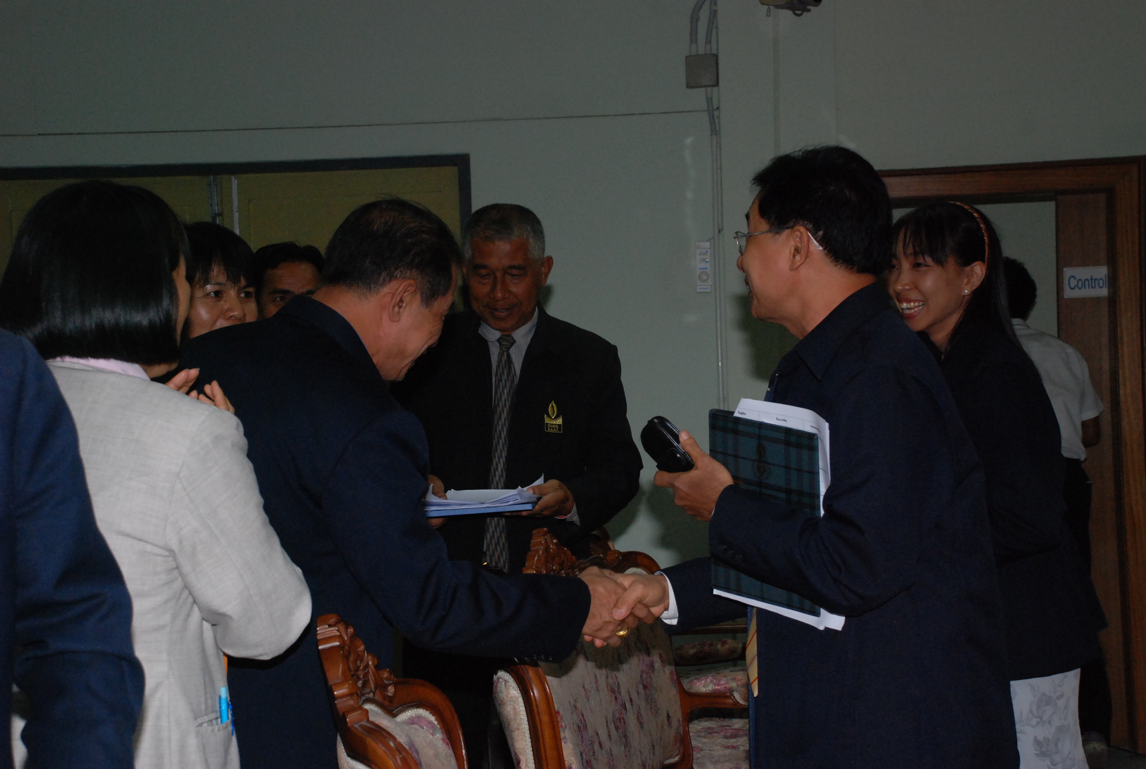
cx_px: 573
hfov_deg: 33.3
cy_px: 384
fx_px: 1914
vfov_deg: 22.7
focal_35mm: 60
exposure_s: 1/200
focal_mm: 40
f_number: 8
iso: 1000
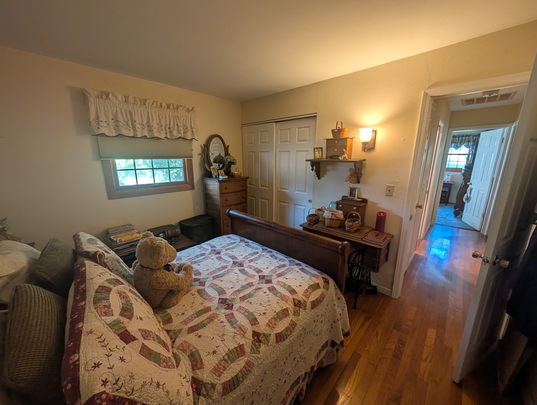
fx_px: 186
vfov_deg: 94.7
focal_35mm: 12
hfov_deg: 110.5
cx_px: 268
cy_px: 202
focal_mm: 2.02
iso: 55
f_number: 1.7
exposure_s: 1/40
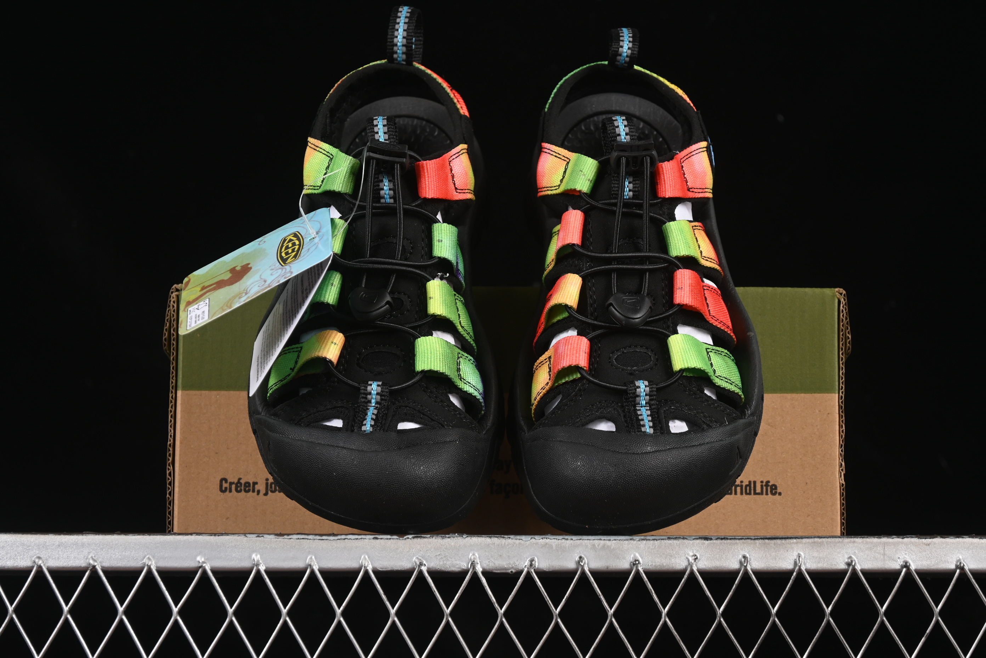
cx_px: 493
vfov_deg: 18.2
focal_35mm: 75
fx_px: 2054
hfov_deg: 27.0
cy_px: 329
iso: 160
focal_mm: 50
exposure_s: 1/50
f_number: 6.3
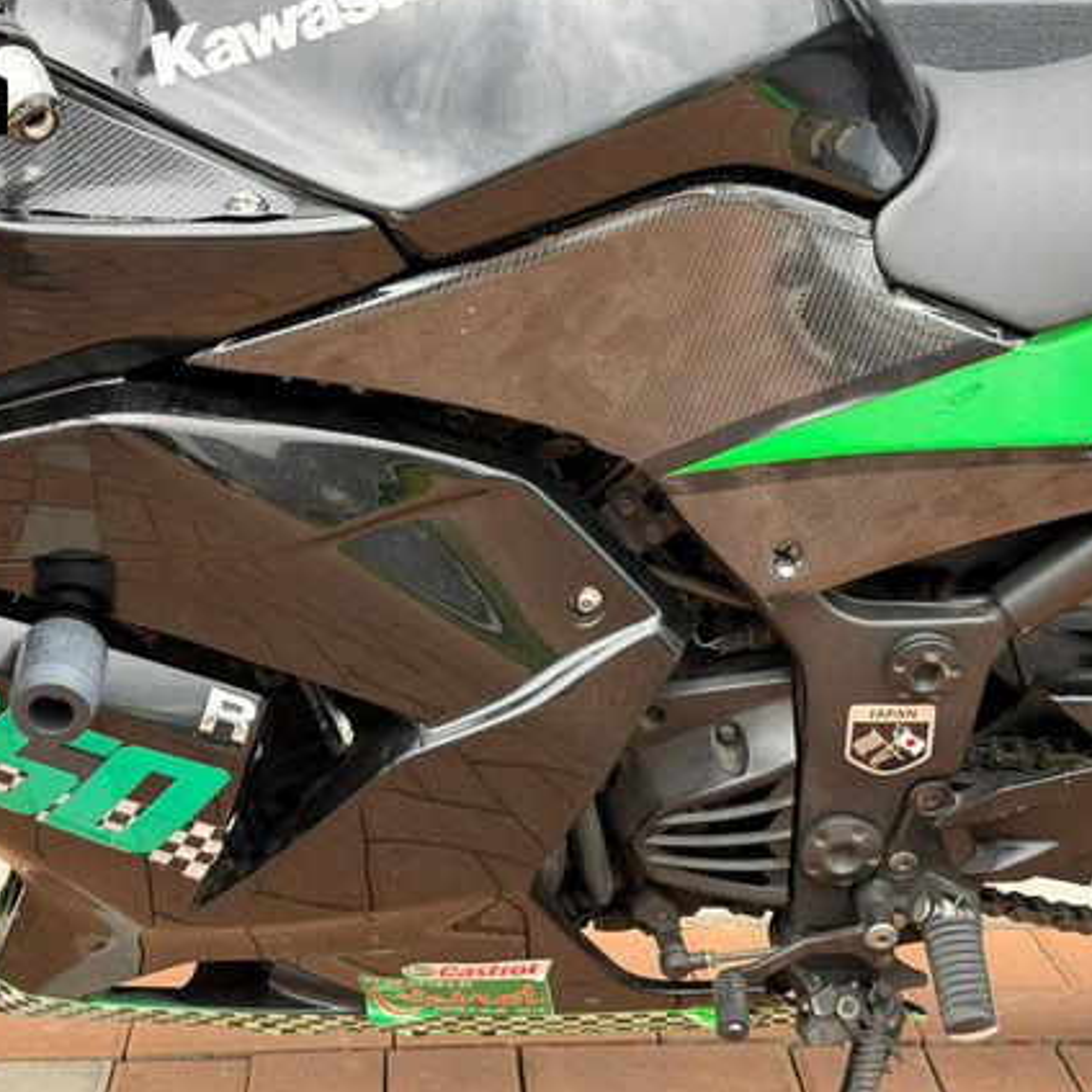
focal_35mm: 64
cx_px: 502
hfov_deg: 26.9
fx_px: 2284
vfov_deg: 26.9
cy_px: 582
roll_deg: -0.6
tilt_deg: -17.4
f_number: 1.78
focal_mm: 6.76
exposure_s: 1/366
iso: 80
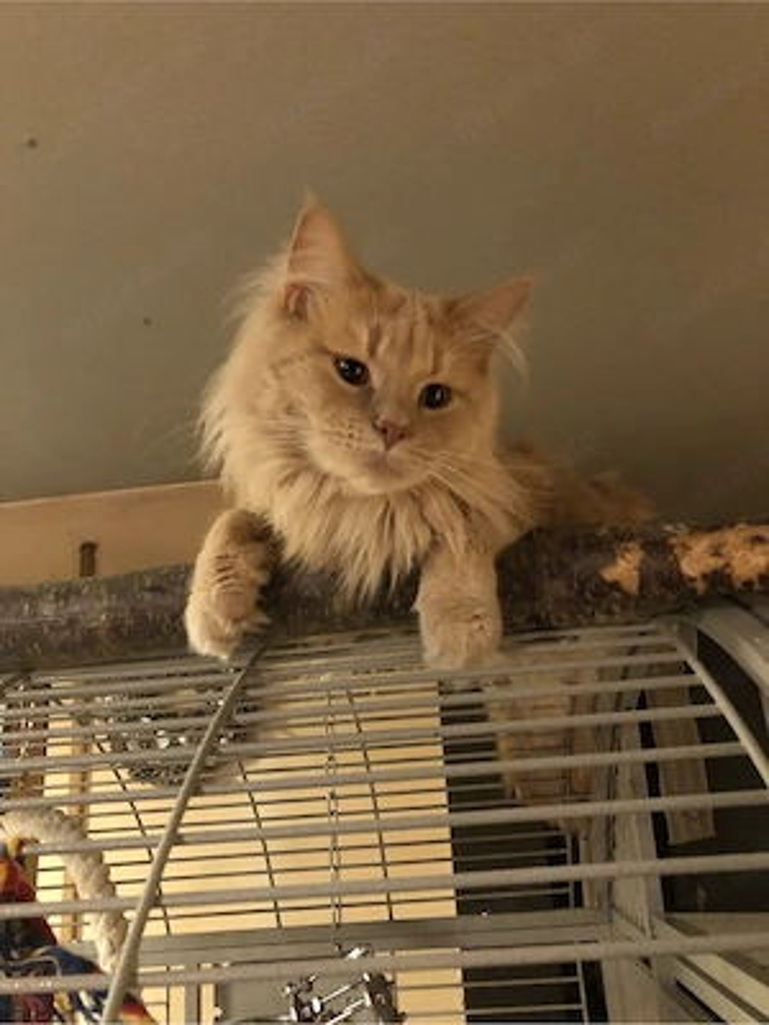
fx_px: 829
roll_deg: +3.4
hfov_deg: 49.7
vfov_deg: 63.4
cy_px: 512
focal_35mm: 28
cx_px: 384
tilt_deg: +19.5
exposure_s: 1/4
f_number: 1.8
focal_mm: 3.99
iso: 125
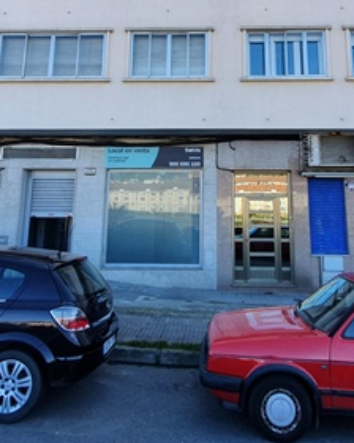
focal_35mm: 29
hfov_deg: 49.8
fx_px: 380
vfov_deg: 58.3
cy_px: 128
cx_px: 204
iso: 50
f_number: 2.2
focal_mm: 1.8
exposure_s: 1/445
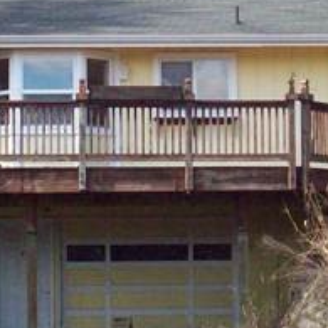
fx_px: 1597
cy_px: 80
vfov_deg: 11.7
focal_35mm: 149
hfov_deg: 11.7
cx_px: 136
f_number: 2.8
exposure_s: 1/1295
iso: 200
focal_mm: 6.2
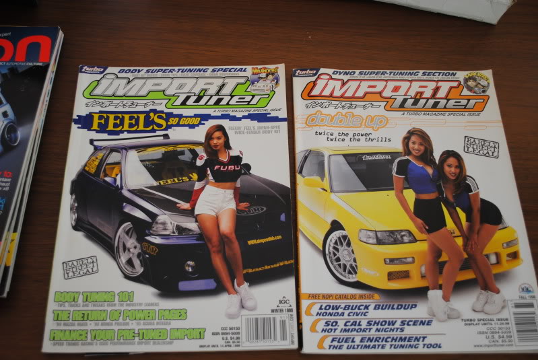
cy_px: 180
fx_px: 539
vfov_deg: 37.0
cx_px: 269
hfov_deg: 53.1
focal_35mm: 36
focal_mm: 24
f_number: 4
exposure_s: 1/60
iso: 200
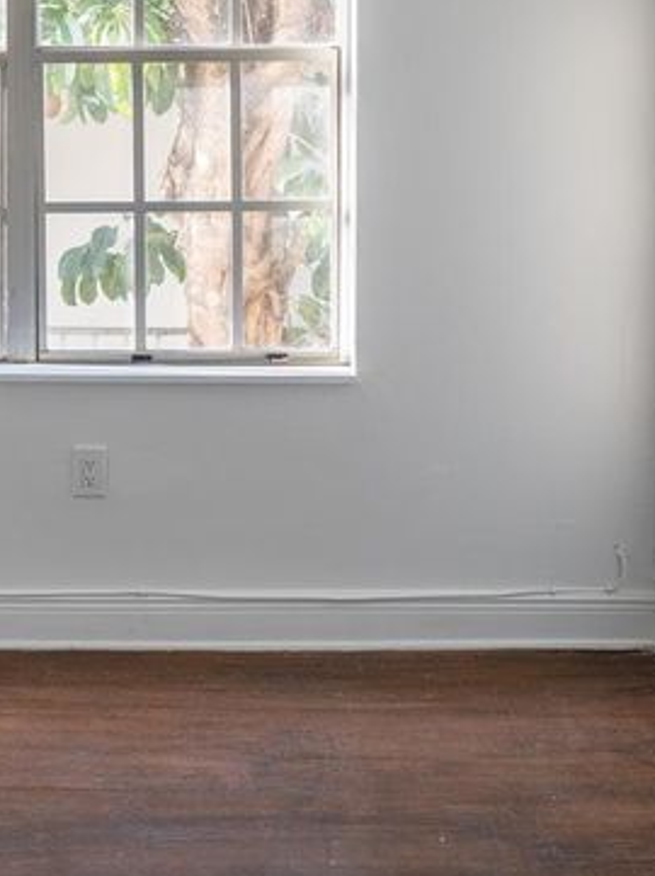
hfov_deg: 20.6
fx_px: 1769
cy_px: 129
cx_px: 95
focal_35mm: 70
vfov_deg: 27.1
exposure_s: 1/60
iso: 320
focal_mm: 35
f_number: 2.8
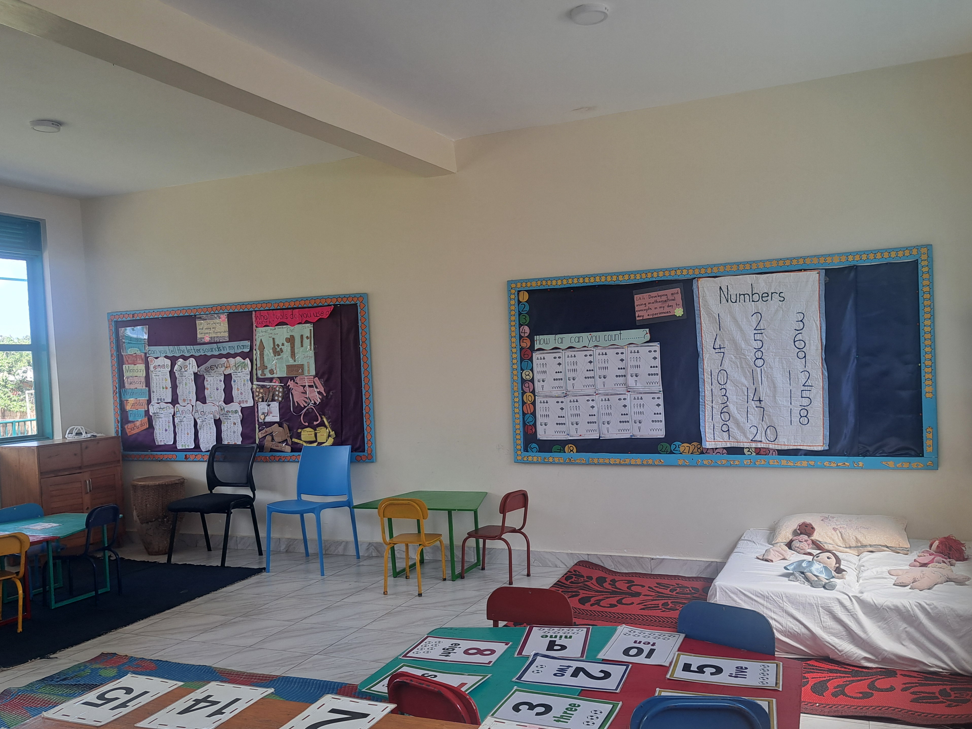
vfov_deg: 48.2
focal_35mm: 29
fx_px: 814
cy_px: 391
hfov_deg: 61.7
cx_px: 481
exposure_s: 1/100
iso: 50
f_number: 1.8
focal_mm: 5.23
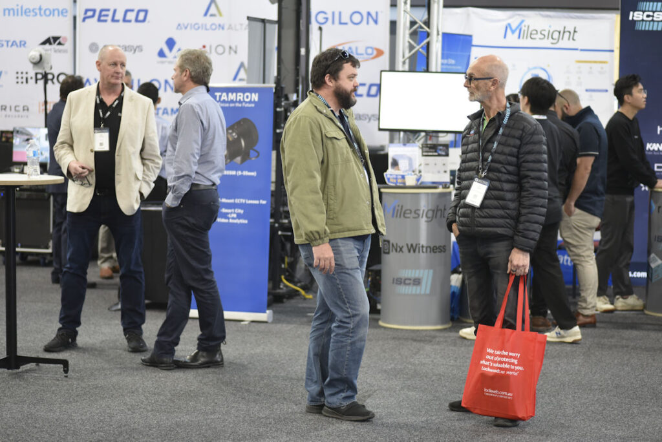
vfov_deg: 13.7
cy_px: 221
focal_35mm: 100
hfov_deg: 20.4
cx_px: 331
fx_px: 1840
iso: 1400
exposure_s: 1/125
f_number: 2.8
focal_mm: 100
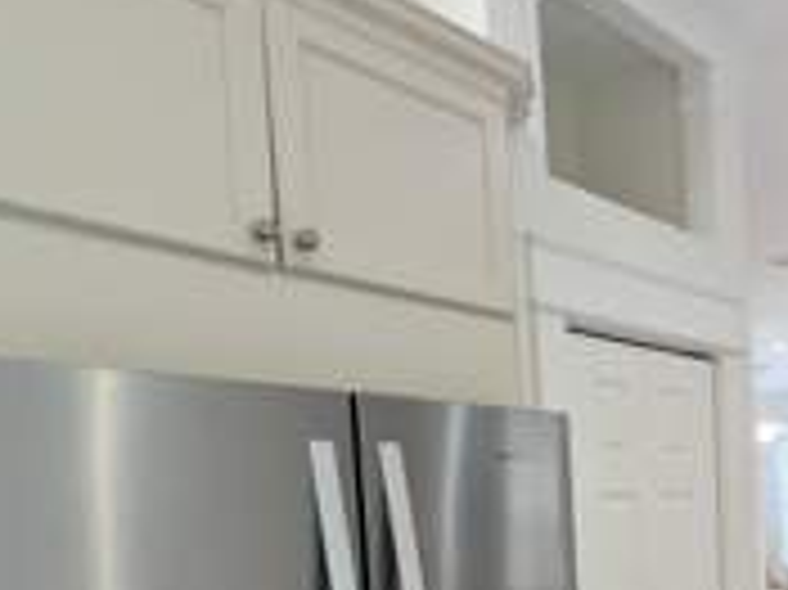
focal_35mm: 33
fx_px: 751
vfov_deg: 38.8
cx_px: 910
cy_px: 567
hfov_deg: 41.3
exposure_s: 1/120
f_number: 1.7
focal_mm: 2.02
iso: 53
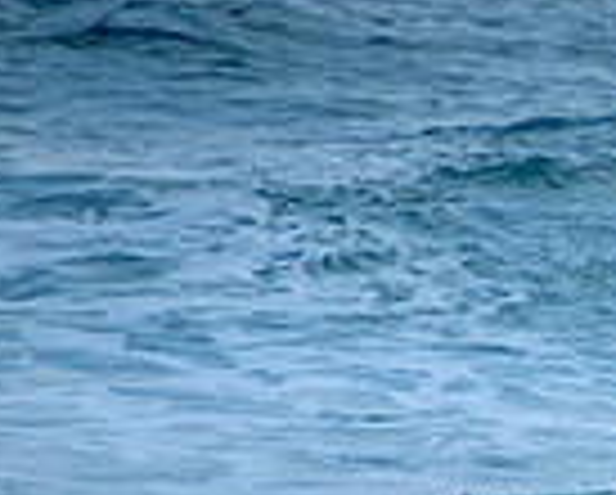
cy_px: 508
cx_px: 1131
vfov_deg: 0.8
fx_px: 35474
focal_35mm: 1943
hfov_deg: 1.0
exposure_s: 1/1250
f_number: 5.6
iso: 560
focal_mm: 400
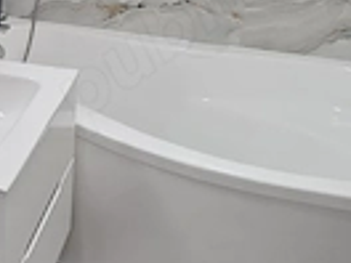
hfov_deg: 31.3
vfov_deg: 24.0
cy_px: 19
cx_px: 43
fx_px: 598
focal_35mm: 59
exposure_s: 1/50.3
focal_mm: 2.2
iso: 250
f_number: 1.9
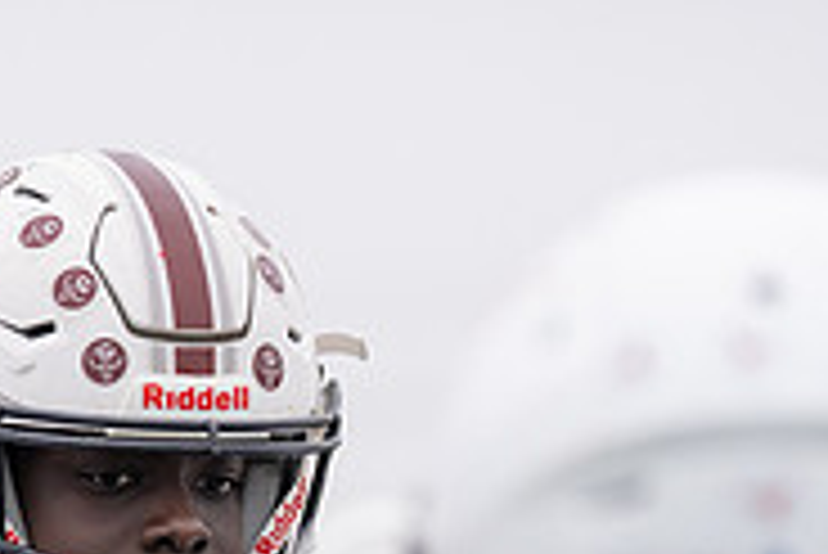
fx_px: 8839
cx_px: 261
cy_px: 759
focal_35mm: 384
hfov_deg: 5.4
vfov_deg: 3.6
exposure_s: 1/500
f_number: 2.8
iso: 320
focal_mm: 122
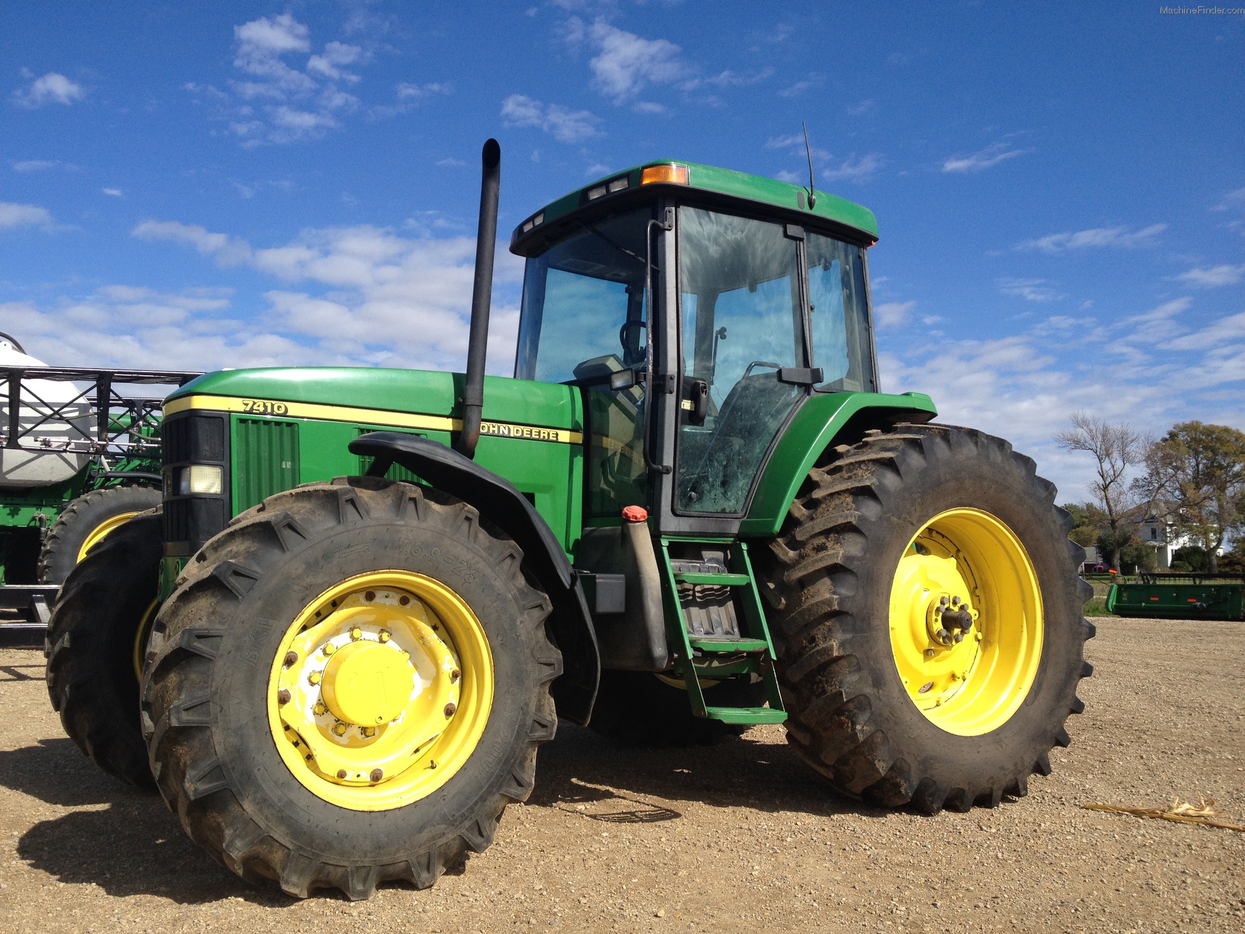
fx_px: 1259
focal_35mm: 35
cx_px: 622
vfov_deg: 40.7
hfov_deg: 52.6
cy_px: 467
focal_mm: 4.28
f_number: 2.4
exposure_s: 1/1842
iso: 50
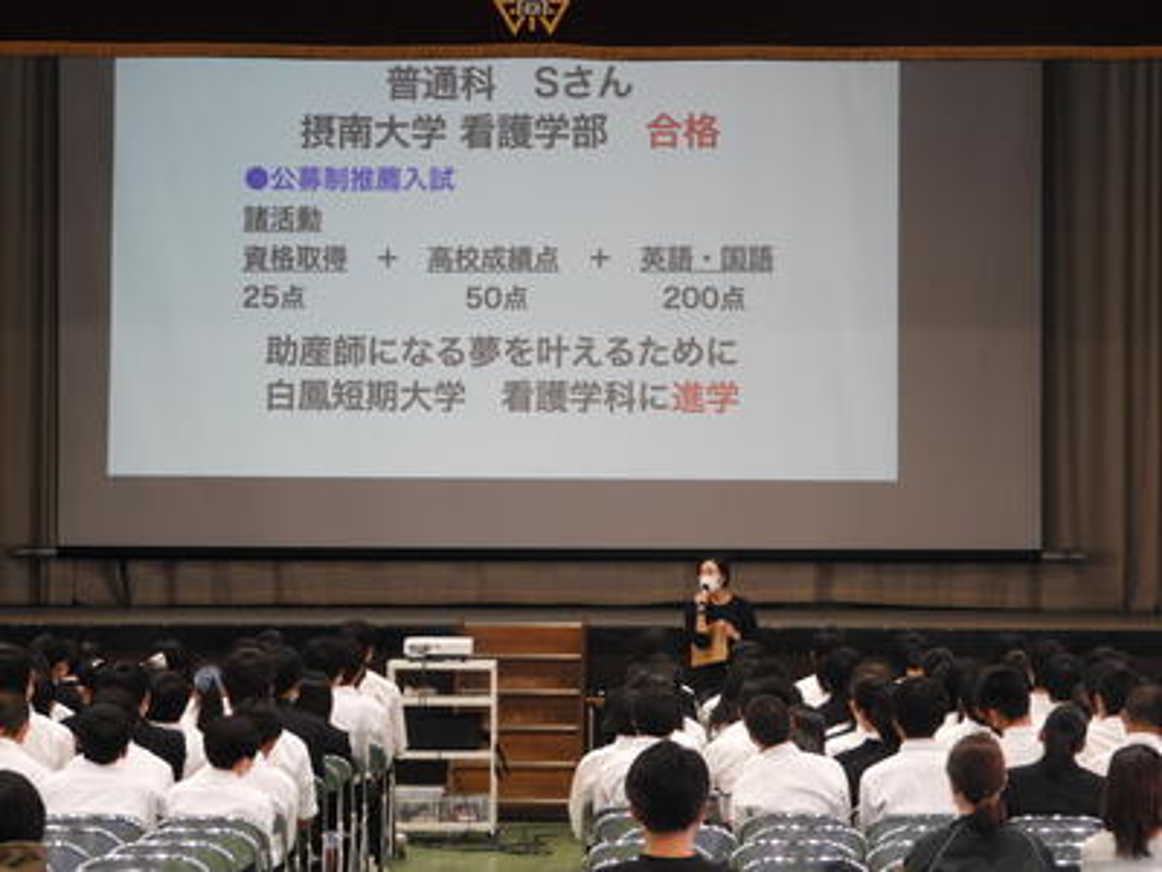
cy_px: 436
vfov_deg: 11.0
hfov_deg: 14.6
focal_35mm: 135
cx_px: 581
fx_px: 4532
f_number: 5
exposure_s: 1/30
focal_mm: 24.2
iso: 400
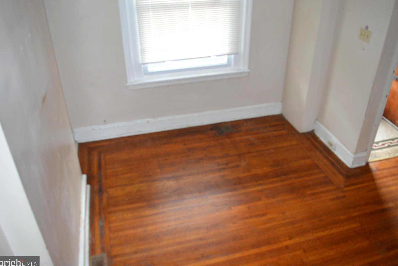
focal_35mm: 28
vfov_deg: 46.4
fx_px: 310
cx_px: 202
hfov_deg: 65.5
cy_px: 133
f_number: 3.5
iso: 560
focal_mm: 18
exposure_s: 1/60
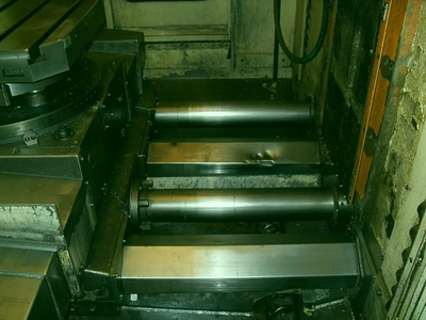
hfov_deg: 54.0
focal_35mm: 34
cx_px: 213
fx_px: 418
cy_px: 160
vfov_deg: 41.8
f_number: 2.8
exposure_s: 1/45
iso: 100
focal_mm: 6.3
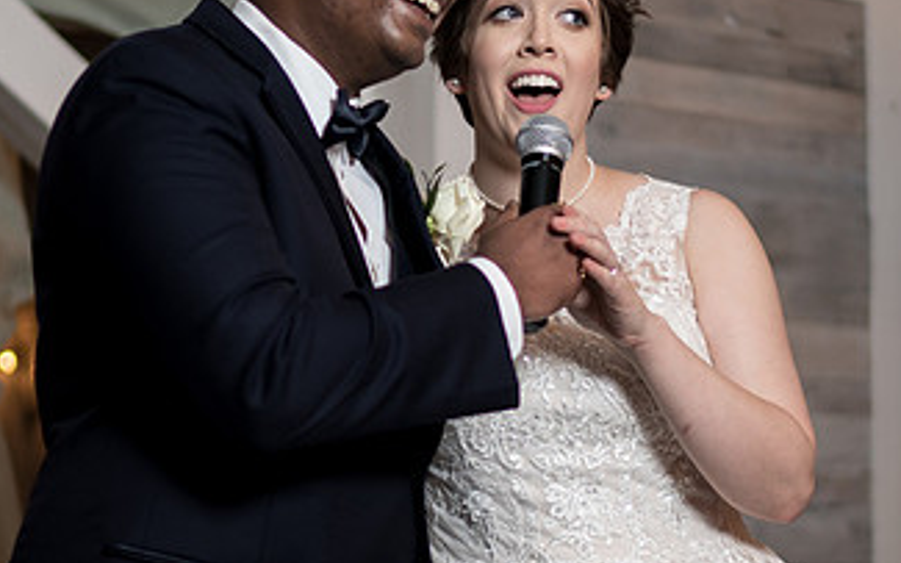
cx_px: 413
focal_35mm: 94
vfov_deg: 13.9
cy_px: 371
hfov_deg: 22.1
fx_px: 2308
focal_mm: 35
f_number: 1.4
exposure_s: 1/200
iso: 250
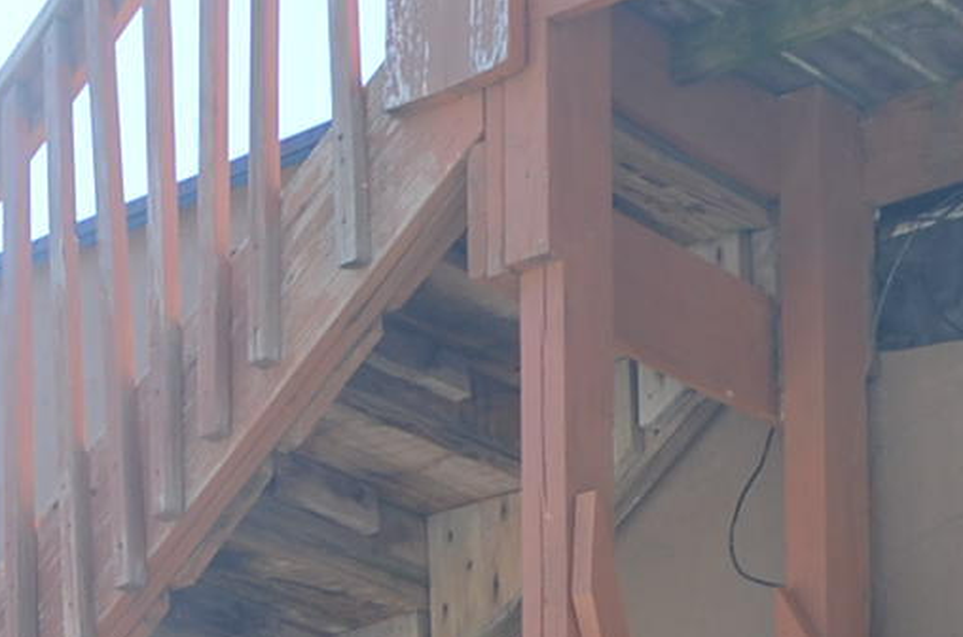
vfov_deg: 9.4
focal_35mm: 131
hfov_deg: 15.3
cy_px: 1467
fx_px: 3496
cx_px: -114
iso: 200
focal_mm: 18
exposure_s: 1/125
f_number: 5.6
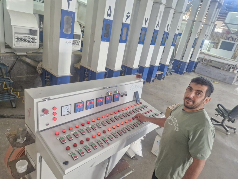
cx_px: 119
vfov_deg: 58.9
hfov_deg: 73.9
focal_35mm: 23
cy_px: 90
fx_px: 158
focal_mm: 5.54
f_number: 1.8
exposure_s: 1/100
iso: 1000
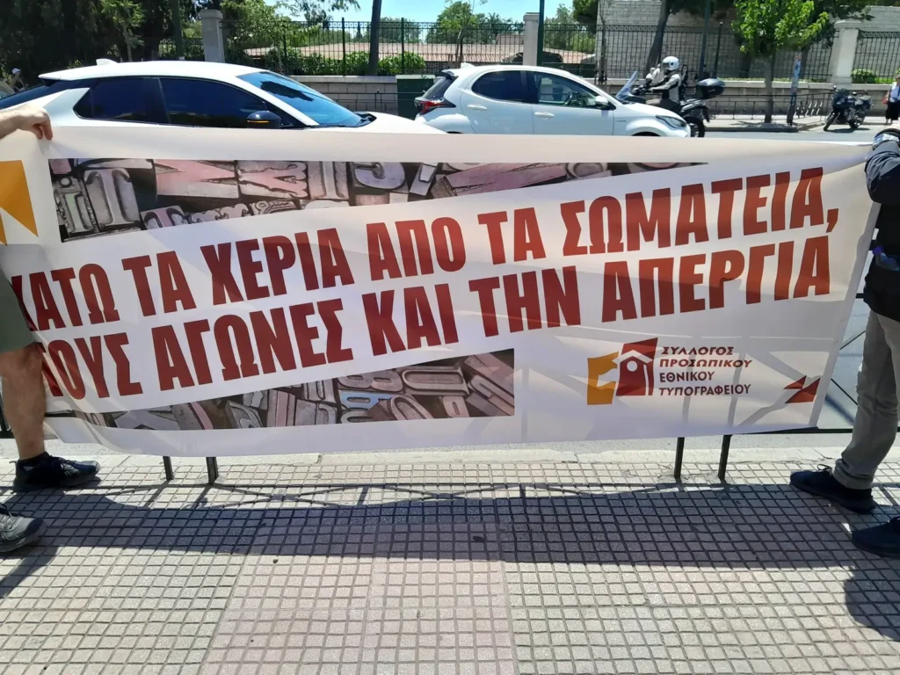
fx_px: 676
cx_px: 450
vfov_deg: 53.1
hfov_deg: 67.3
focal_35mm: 26
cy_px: 338
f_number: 1.8
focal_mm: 3.98
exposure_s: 1/438
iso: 40
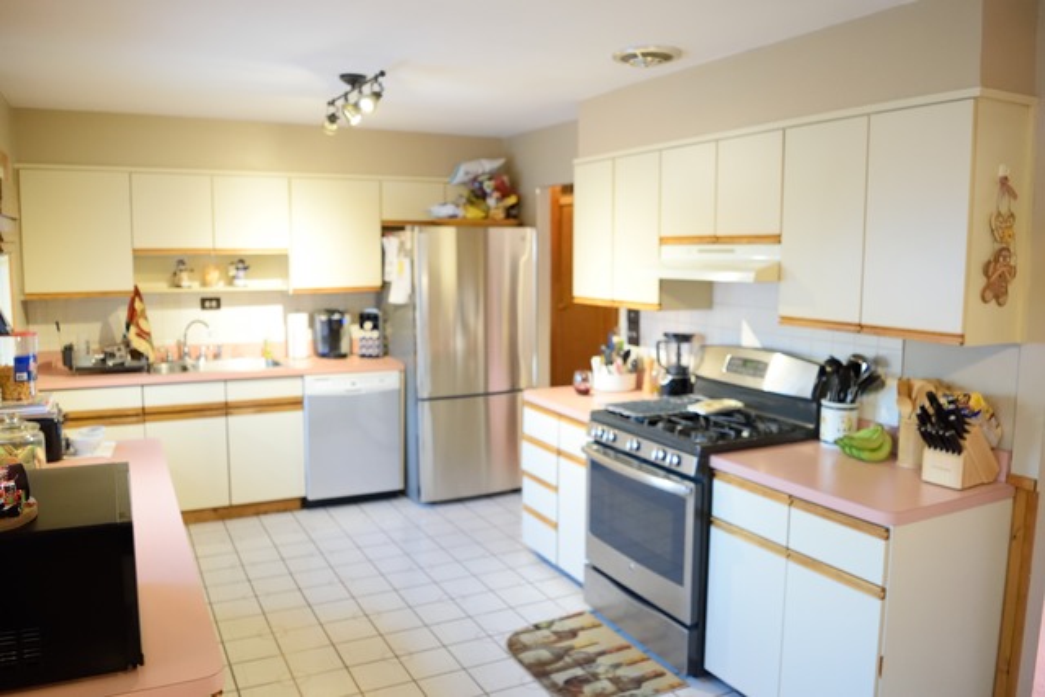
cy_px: 348
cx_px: 522
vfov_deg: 48.0
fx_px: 784
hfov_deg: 67.4
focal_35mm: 27
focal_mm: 18
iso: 2000
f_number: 3.5
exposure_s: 1/60
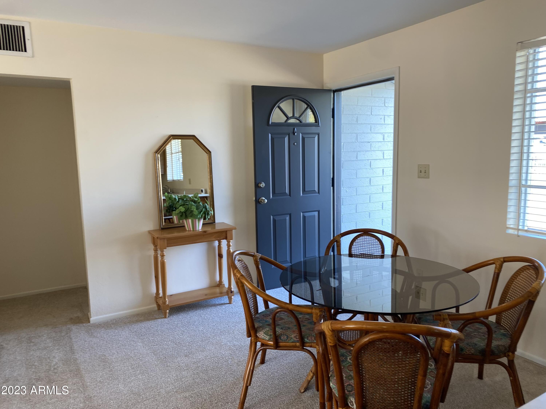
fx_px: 410
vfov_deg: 53.1
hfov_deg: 67.3
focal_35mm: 26
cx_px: 273
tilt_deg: -8.6
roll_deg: -0.7
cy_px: 204
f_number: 1.8
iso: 80
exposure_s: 1/120
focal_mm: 4.25
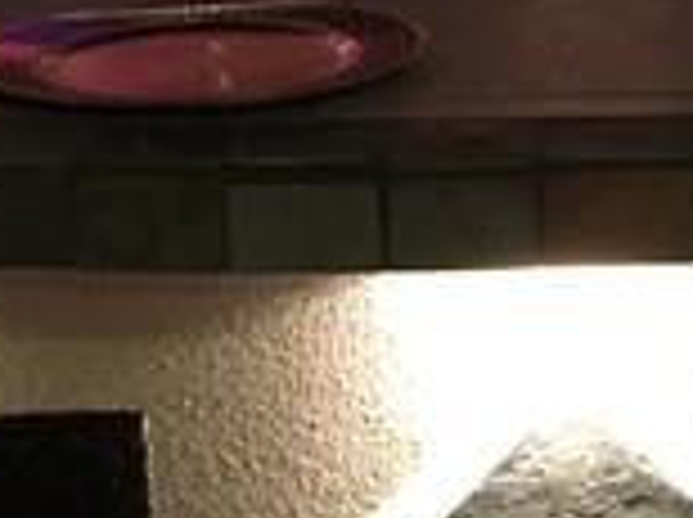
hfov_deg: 10.2
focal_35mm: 193
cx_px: 652
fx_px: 3858
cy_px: -99
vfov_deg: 7.6
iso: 64
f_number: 2.2
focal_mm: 4.15
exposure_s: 1/4
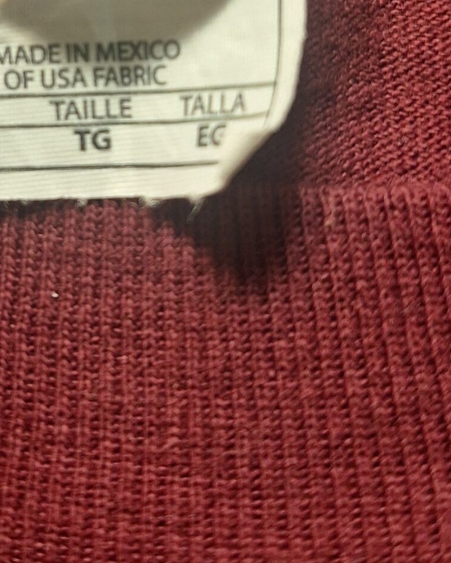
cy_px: -39
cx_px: 118
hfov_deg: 24.7
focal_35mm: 61
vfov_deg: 28.4
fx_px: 1017
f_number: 1.8
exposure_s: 1/50
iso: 160
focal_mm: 5.54
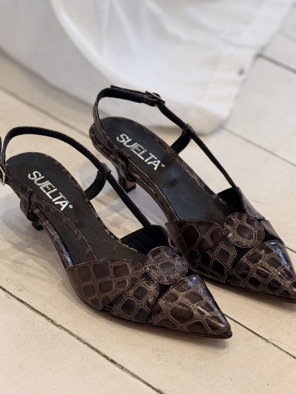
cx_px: 148
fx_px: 1368
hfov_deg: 12.4
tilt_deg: -34.3
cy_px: 197
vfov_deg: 16.4
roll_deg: -2.4
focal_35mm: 120
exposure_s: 1/100
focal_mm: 15.66
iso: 200
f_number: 2.8
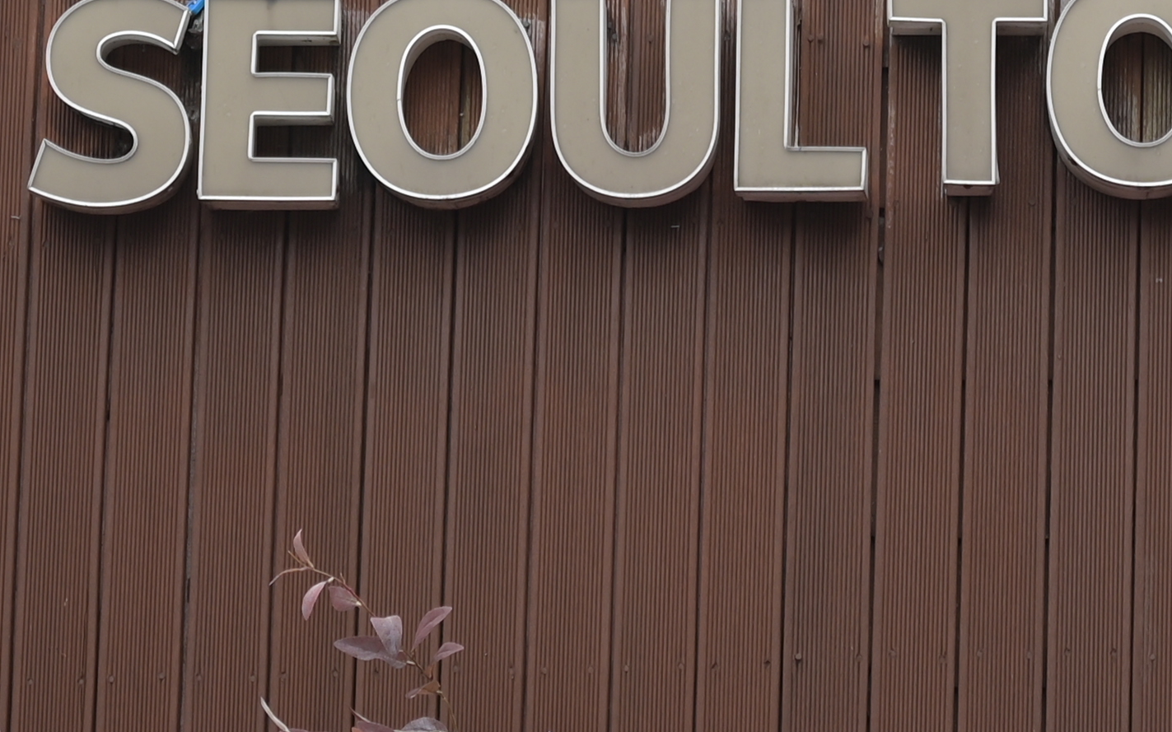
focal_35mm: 303
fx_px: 9677
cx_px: 629
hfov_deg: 6.9
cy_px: -898
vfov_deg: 4.3
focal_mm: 70
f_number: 3.5
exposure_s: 1/250
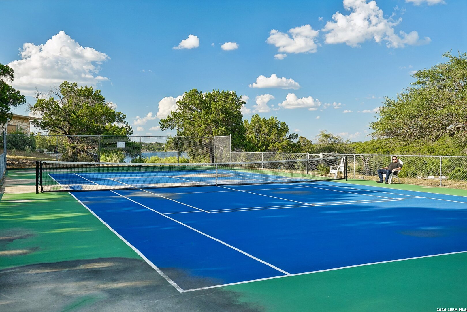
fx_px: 454
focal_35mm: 35
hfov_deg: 54.4
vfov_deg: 37.9
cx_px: 234
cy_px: 156
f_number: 8
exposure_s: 1/125
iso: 200
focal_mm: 35
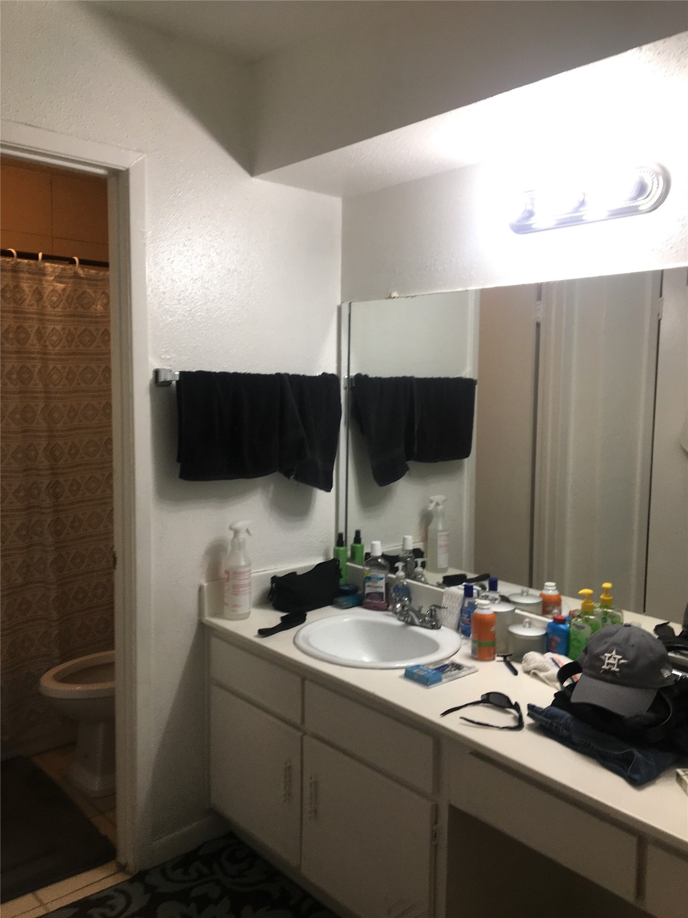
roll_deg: +1.3
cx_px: 344
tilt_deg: -3.9
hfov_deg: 48.2
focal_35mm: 29
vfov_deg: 61.7
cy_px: 459
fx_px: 769
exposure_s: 1/60
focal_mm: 4.15
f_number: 2.2
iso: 32
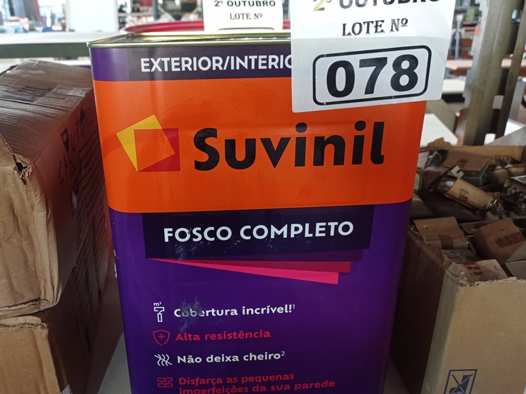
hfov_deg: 55.1
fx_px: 501
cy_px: 218
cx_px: 217
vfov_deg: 42.8
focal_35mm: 33
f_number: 1.79
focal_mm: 4.7
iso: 416
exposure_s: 1/24
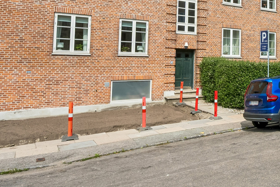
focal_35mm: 37
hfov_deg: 39.7
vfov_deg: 31.8
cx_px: 324
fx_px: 288
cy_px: -19
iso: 400
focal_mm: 14
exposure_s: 1/3200
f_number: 6.3
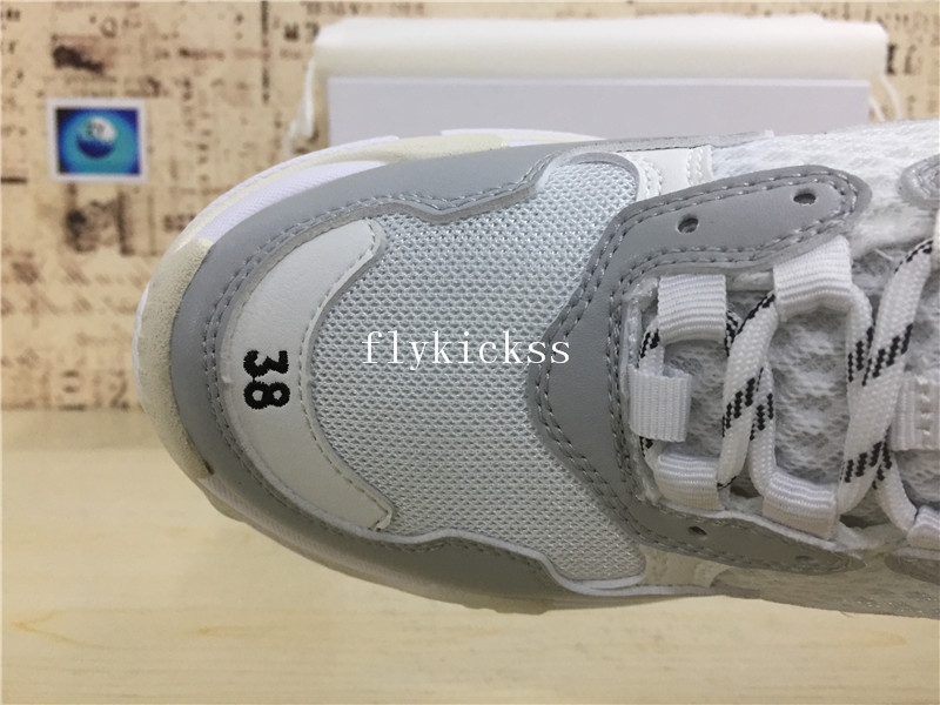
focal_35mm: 29
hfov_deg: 61.7
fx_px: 787
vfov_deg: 48.2
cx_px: 470
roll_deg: -2.0
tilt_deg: -7.6
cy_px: 352
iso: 160
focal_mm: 4.15
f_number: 2.2
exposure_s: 1/33
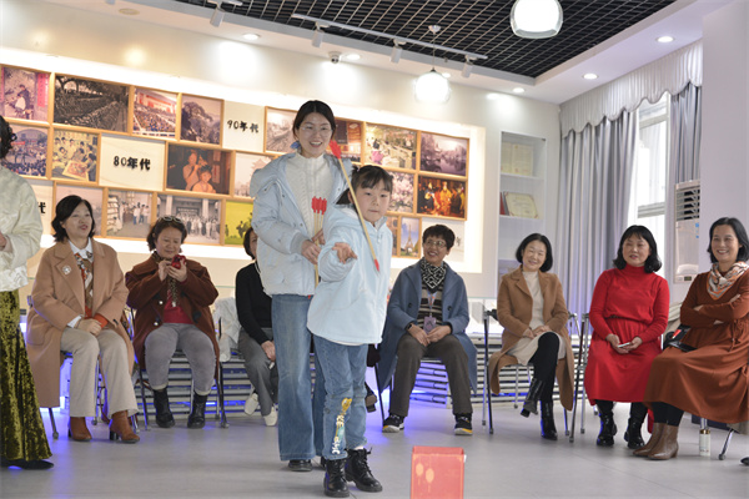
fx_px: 999
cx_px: 374
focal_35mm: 48
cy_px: 250
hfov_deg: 41.1
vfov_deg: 28.1
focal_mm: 48
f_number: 5
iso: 800
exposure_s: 1/100
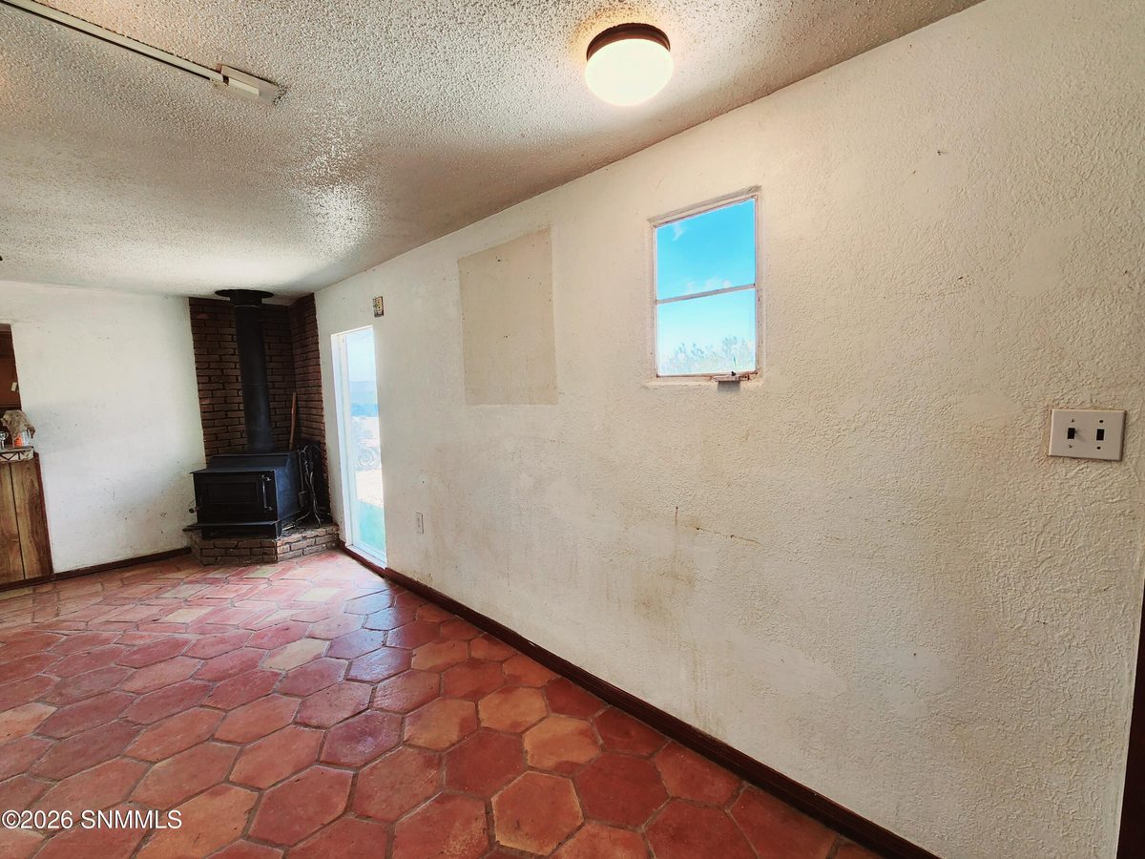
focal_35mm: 13
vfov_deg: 89.9
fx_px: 430
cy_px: 430
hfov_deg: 106.2
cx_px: 572
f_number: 2.2
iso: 80
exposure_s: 1/120
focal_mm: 2.2
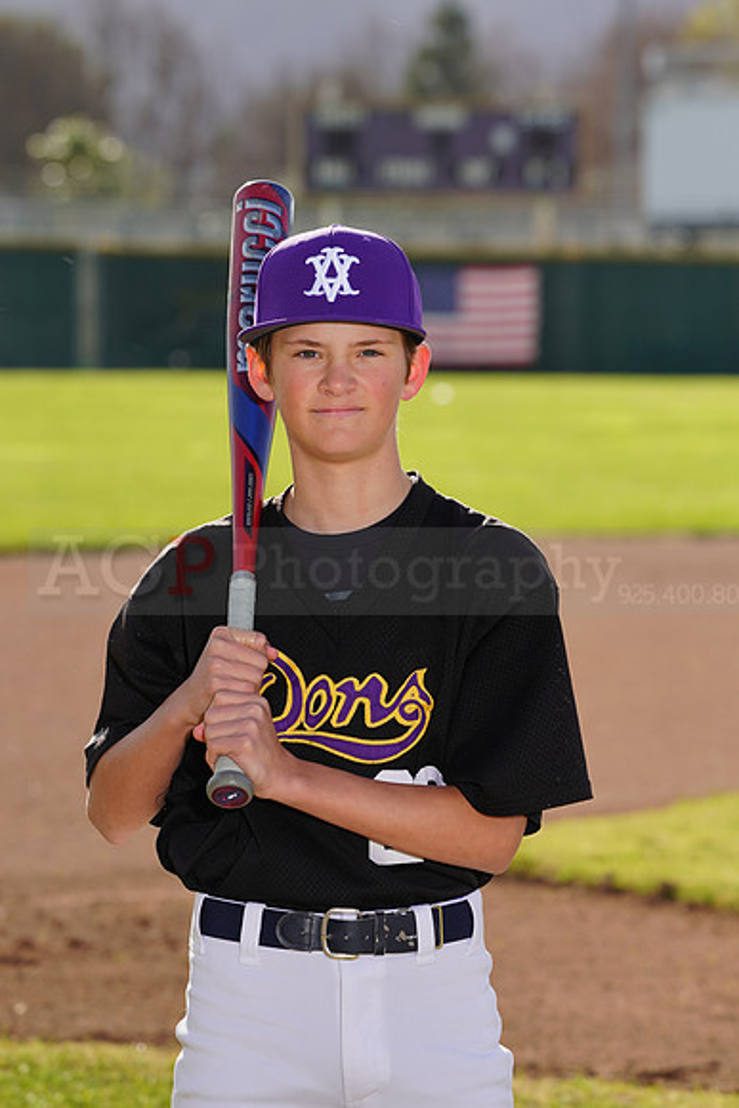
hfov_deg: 6.2
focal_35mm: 221
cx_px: 370
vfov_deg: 9.3
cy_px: 554
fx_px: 6800
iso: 100
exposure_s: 1/200
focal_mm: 221
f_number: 9
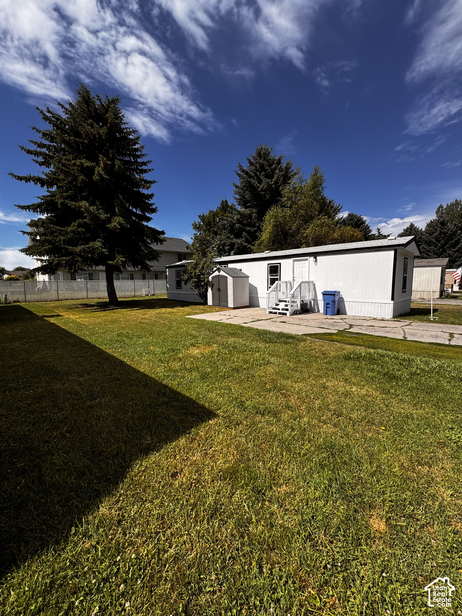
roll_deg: +1.3
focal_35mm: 14
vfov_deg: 102.1
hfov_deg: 85.7
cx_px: 231
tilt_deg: -5.1
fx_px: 249
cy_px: 308
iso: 50
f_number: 2.2
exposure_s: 1/1709
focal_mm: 2.22
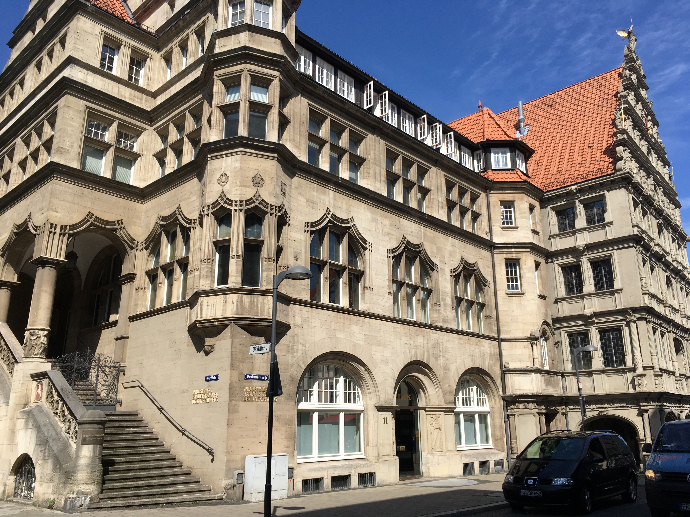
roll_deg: +1.2
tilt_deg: +15.3
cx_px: 345
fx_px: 578
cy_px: 258
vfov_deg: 48.2
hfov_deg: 61.7
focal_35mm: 29
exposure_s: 1/1923
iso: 25
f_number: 2.2
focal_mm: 4.15
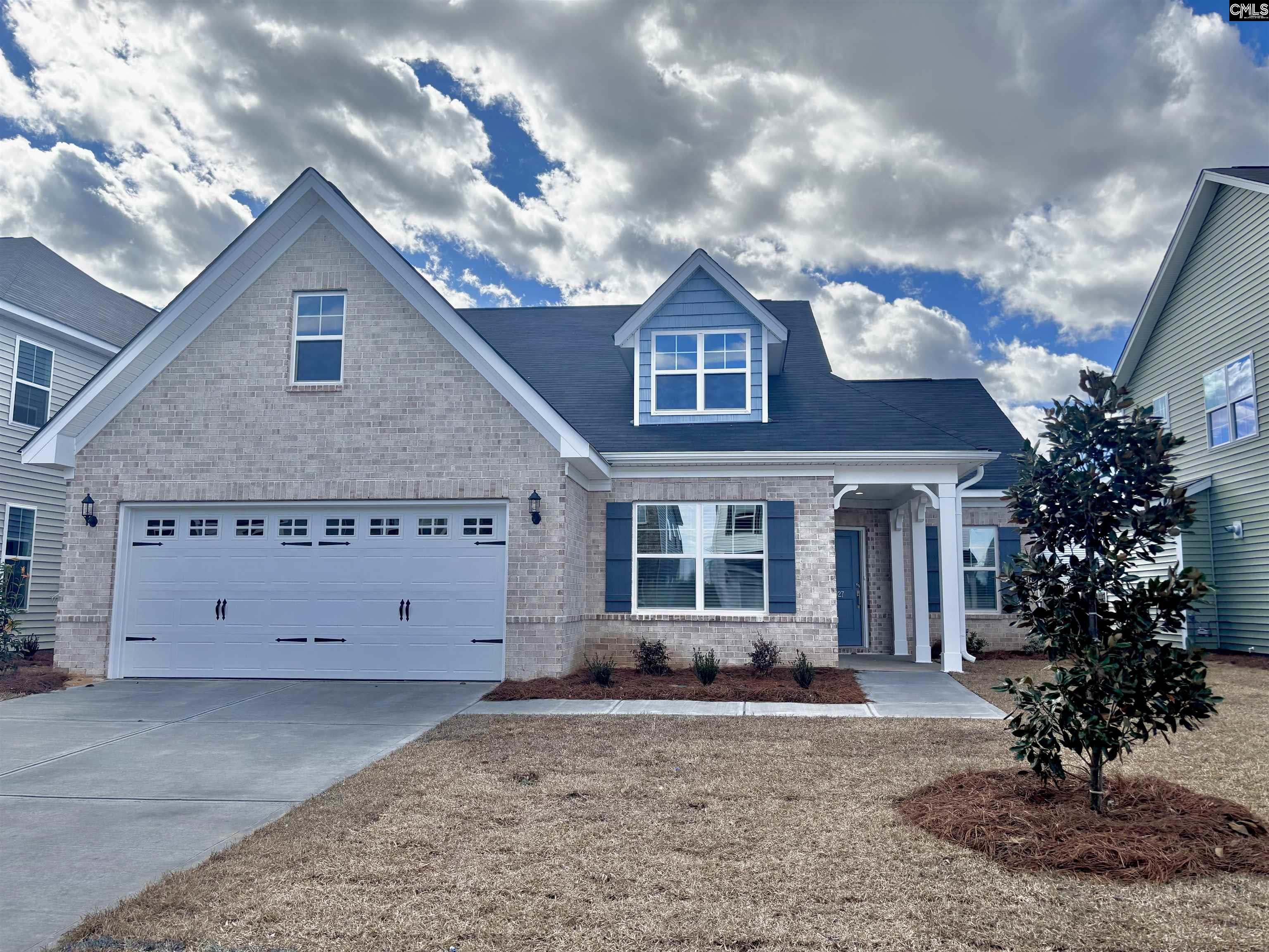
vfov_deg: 53.1
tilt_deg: +7.6
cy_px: 476
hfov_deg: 67.3
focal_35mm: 26
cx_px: 634
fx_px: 953
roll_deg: -0.5
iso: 50
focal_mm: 5.96
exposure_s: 1/3937
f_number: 1.6
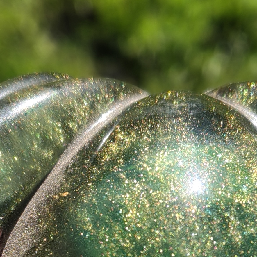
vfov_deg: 16.9
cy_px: 313
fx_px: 823
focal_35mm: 98
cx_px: 163
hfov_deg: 17.7
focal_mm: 5.56
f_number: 1.88
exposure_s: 1/525
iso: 50
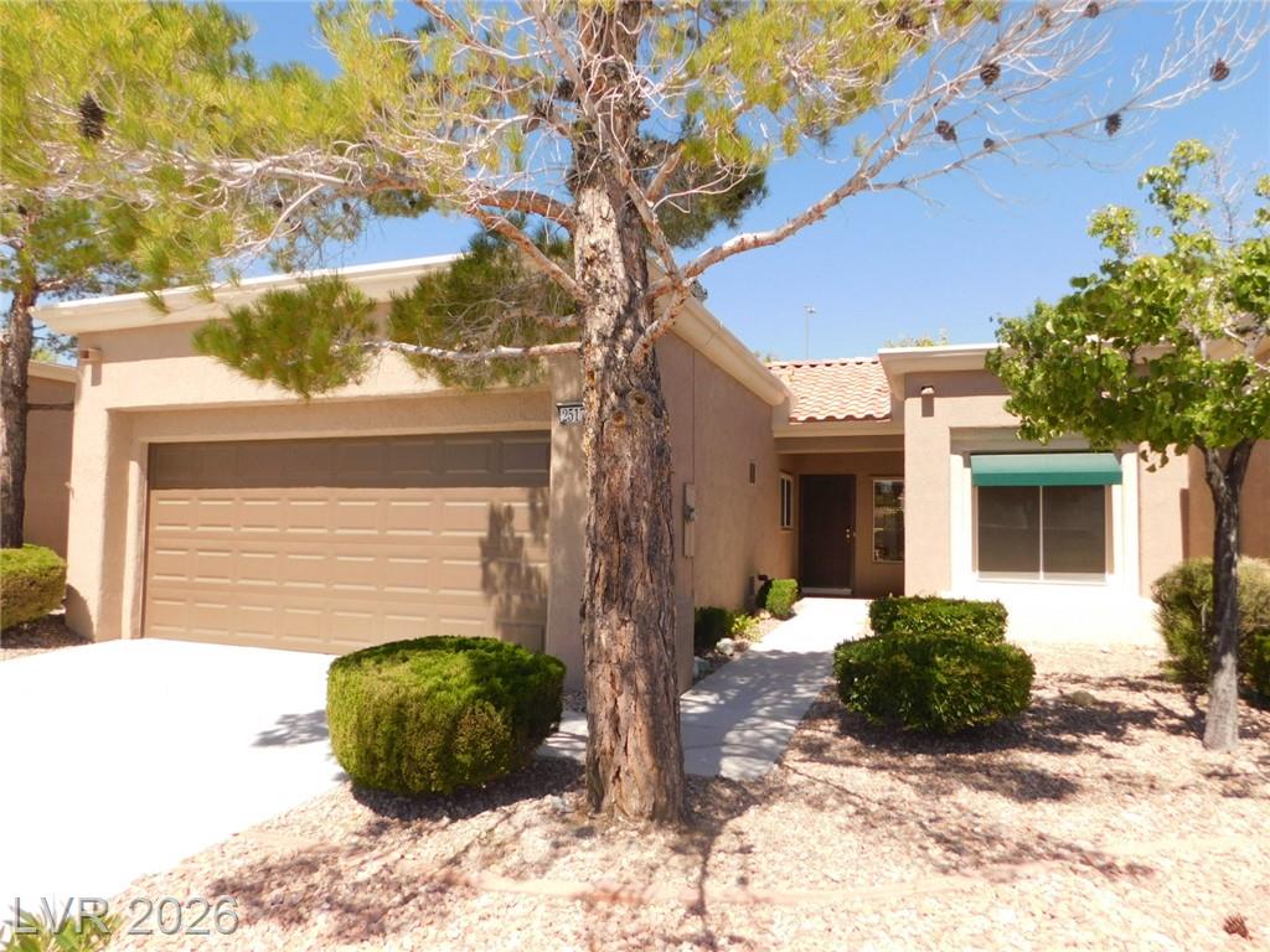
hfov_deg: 73.9
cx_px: 635
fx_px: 844
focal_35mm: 23
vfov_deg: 58.9
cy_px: 476
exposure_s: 1/1000
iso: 125
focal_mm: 4
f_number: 3
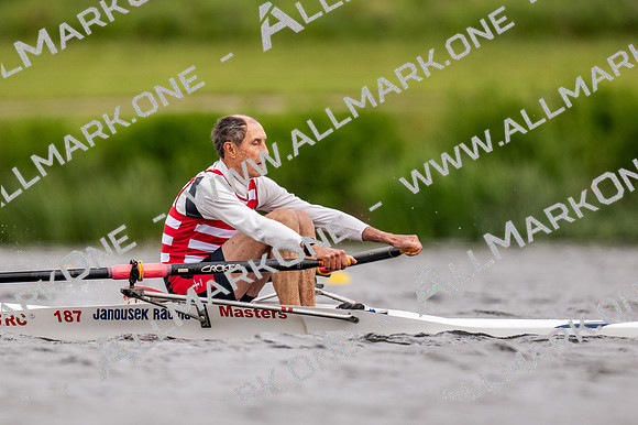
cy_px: 212
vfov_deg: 1.5
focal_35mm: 900
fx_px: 15940
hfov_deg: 2.3
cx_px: 319
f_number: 4
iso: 640
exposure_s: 1/2500
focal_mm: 600
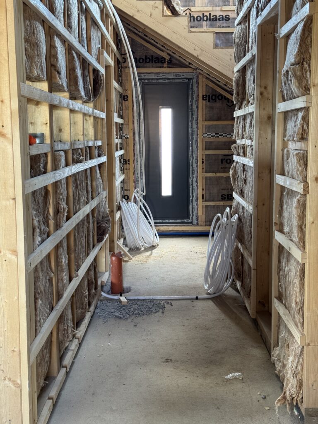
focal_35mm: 48
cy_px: 212
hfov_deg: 30.3
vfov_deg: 39.7
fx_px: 588
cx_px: 159
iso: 200
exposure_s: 1/60
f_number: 1.78
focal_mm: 6.76
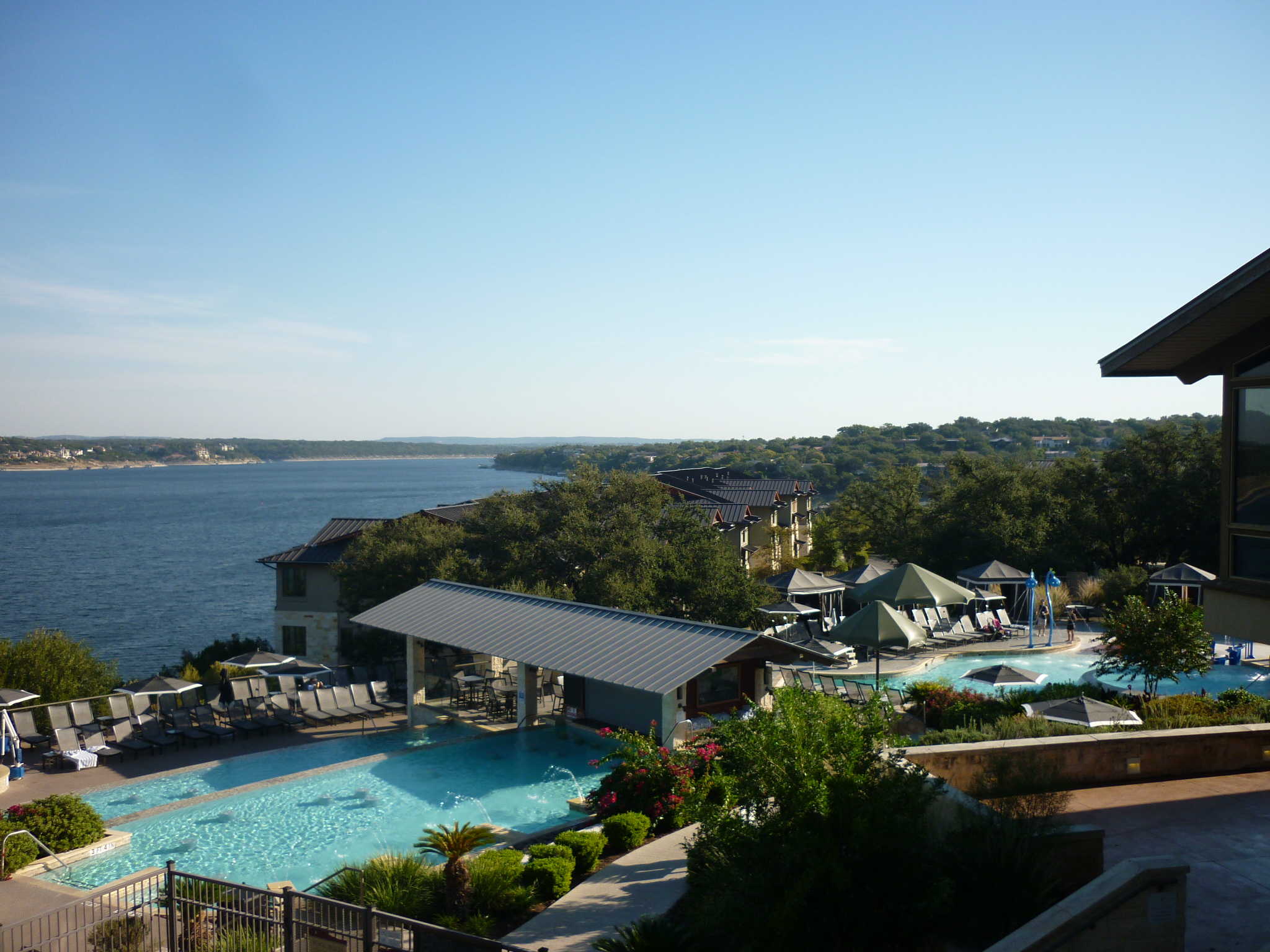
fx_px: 1211
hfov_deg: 55.4
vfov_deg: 42.9
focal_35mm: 33
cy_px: 476
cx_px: 635
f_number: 8
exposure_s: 1/160
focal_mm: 5.5
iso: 80
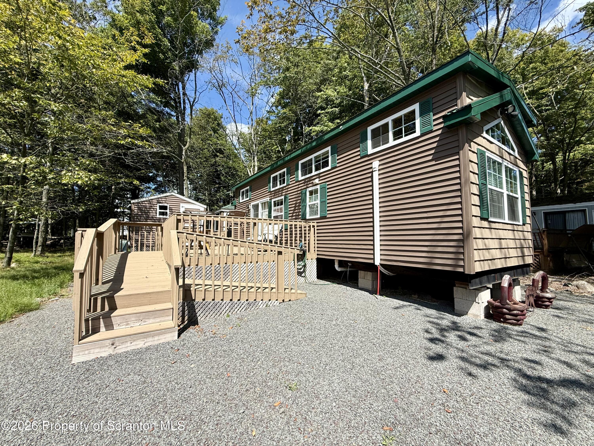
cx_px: 297
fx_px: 240
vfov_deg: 85.7
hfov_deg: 102.1
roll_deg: -0.3
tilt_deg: +4.1
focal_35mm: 14
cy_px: 223
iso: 50
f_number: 2.2
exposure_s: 1/1399
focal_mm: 2.22
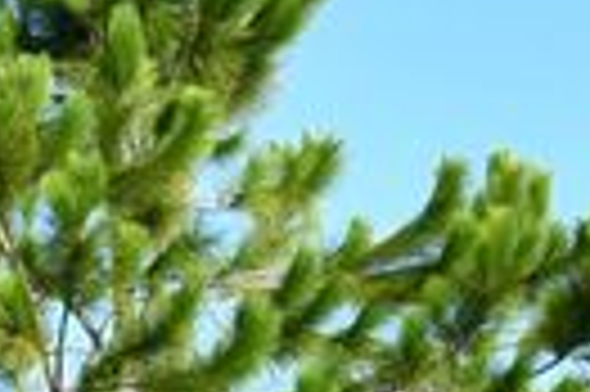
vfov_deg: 5.2
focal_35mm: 255
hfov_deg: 7.6
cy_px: 924
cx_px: -707
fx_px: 4174
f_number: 7.1
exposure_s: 1/250
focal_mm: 26
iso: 200
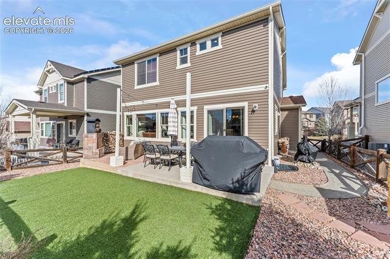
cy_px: 130
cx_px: 195
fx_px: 152
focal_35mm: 14
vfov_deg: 81.1
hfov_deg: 104.3
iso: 250
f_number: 5
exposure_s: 1/2000
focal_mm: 14
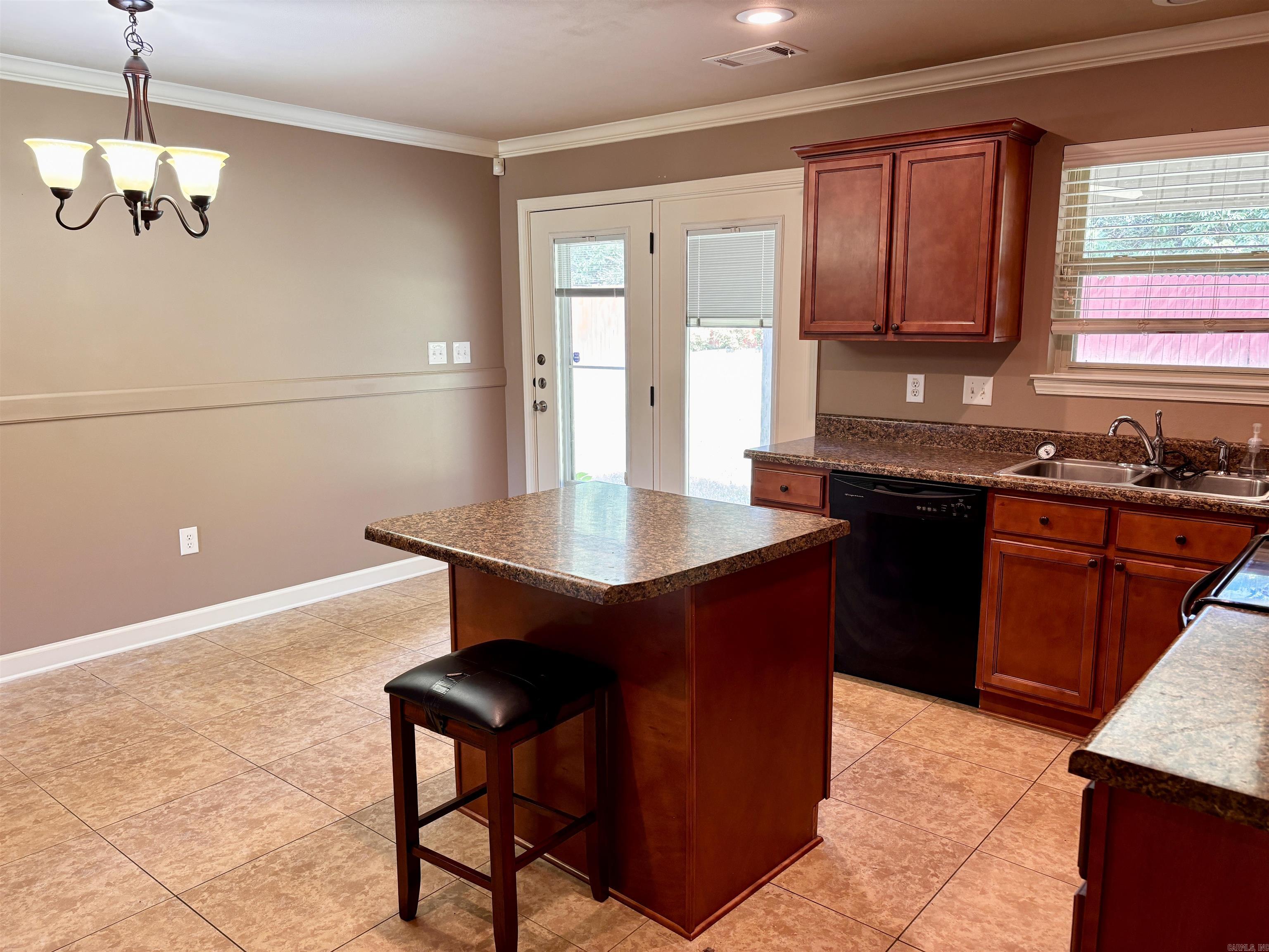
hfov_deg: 67.3
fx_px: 953
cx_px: 634
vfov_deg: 53.1
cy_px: 476
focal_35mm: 26
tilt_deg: -9.6
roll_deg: -0.3
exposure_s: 1/60
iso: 125
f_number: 1.6
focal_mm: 5.96
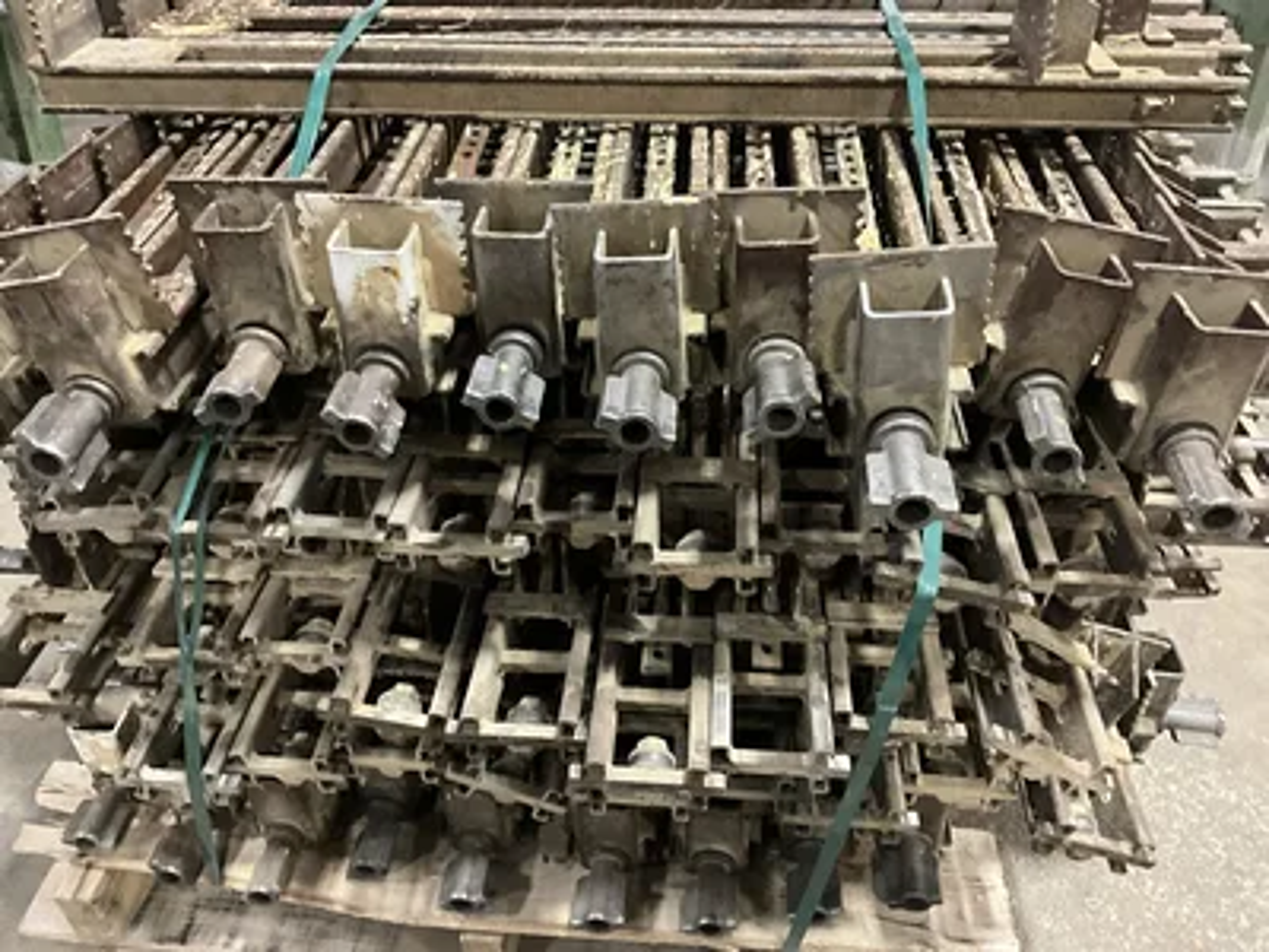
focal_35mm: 29
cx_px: 634
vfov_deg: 48.2
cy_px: 476
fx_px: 1063
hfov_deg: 61.7
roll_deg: -0.2
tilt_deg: -39.0
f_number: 1.8
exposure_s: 1/30
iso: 400
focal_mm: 3
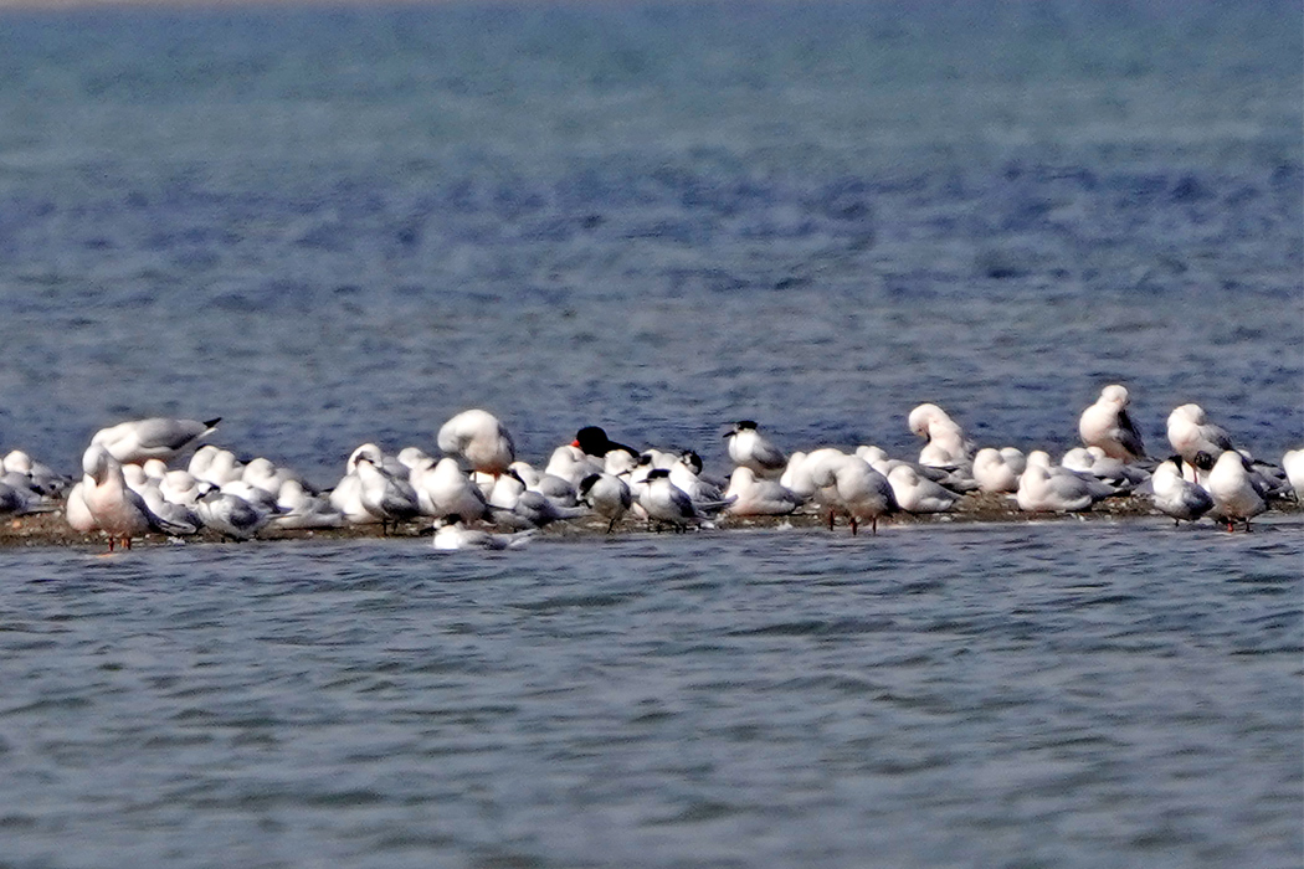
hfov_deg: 2.3
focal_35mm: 900
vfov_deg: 1.5
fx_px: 32597
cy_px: 434
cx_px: 652
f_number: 8
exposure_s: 1/2000
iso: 400
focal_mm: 600
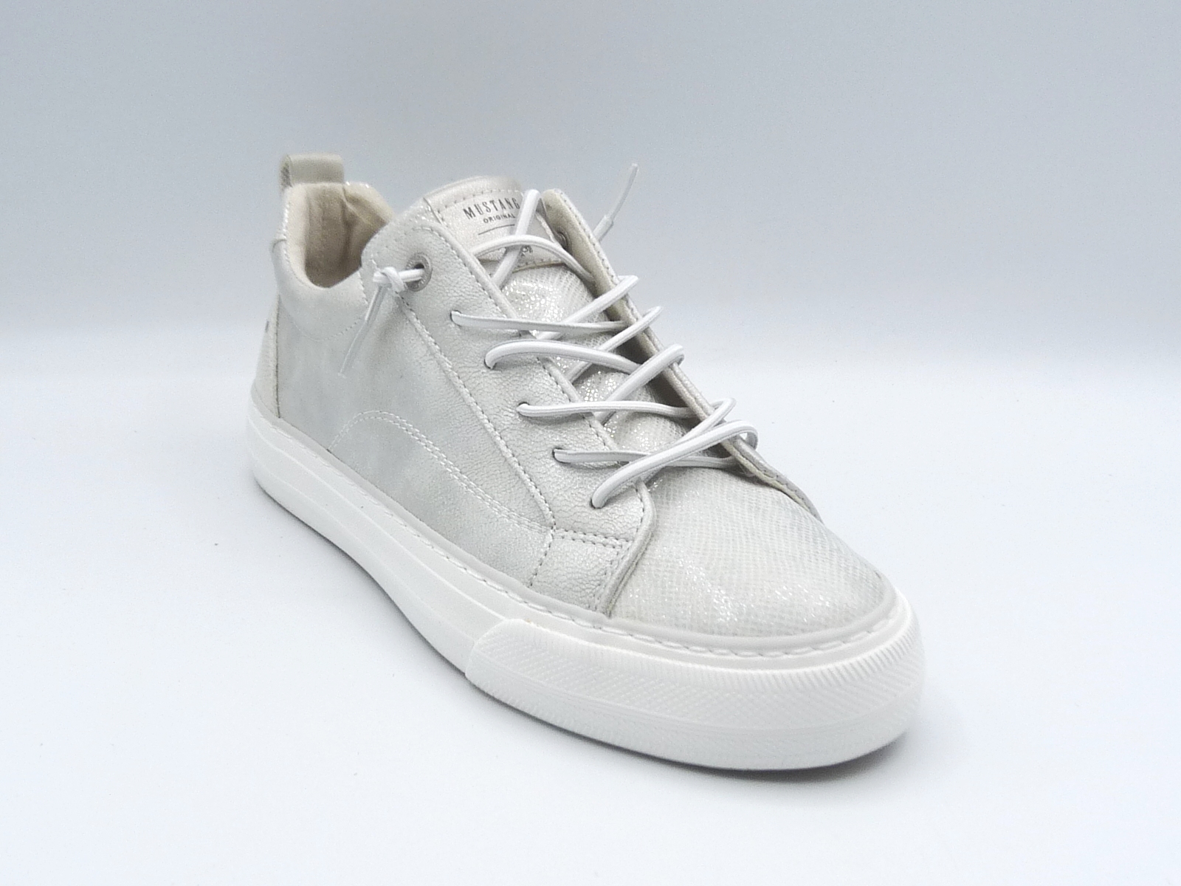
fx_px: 1706
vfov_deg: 29.1
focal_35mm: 50
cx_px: 590
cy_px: 443
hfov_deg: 38.2
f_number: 5.6
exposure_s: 1/200
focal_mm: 5
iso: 100
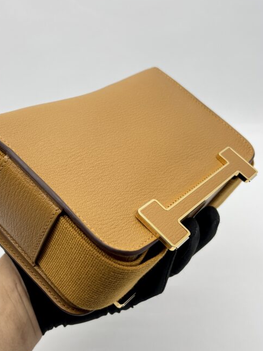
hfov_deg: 34.9
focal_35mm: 41
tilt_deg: -34.4
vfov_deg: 45.8
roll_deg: +3.0
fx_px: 415
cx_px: 96
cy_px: 182
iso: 32
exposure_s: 1/100
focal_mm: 5.7
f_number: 1.5
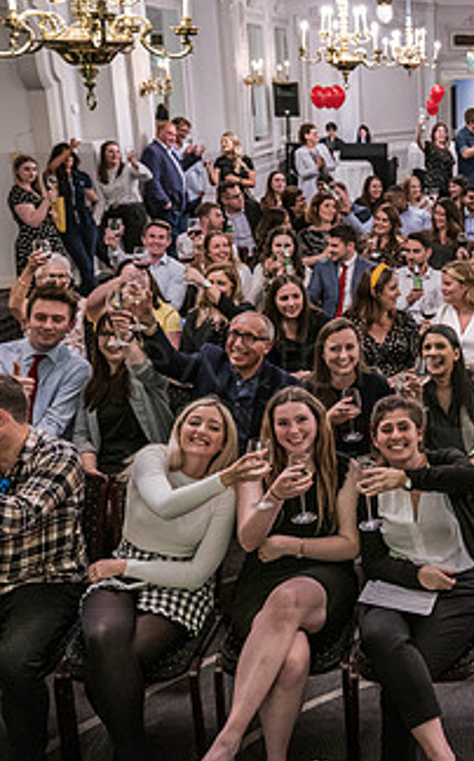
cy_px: 313
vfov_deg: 45.1
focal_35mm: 44
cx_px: 545
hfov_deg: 26.4
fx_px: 911
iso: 3200
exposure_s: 1/60
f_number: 2.8
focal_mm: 24
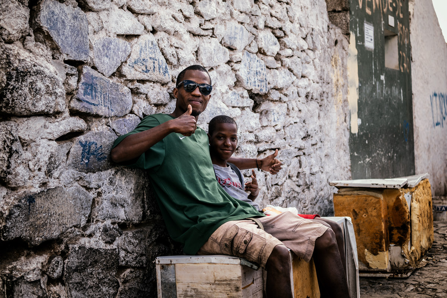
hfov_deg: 39.6
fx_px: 621
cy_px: 149
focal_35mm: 50
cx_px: 224
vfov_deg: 27.0
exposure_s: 1/125
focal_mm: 50
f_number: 4
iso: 100
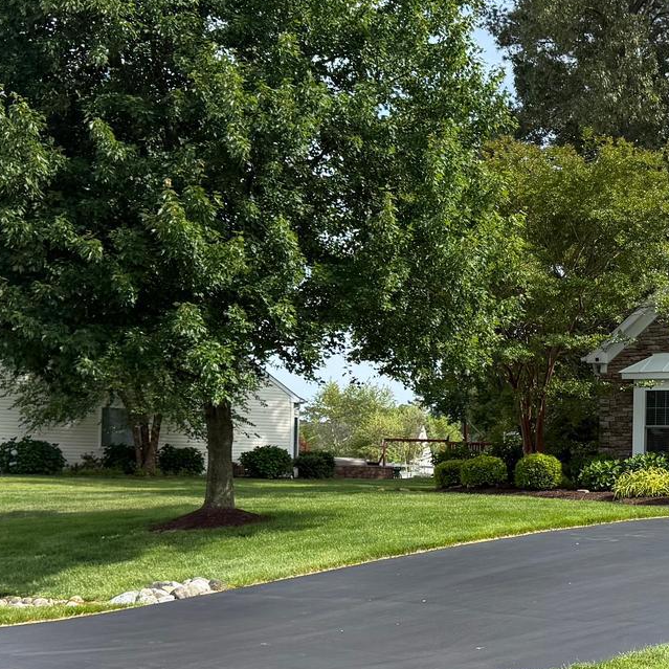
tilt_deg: +2.1
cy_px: 475
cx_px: 679
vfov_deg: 25.2
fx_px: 1487
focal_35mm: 68
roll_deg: -1.3
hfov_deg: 24.2
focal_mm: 6.76
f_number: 1.78
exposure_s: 1/2907
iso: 100
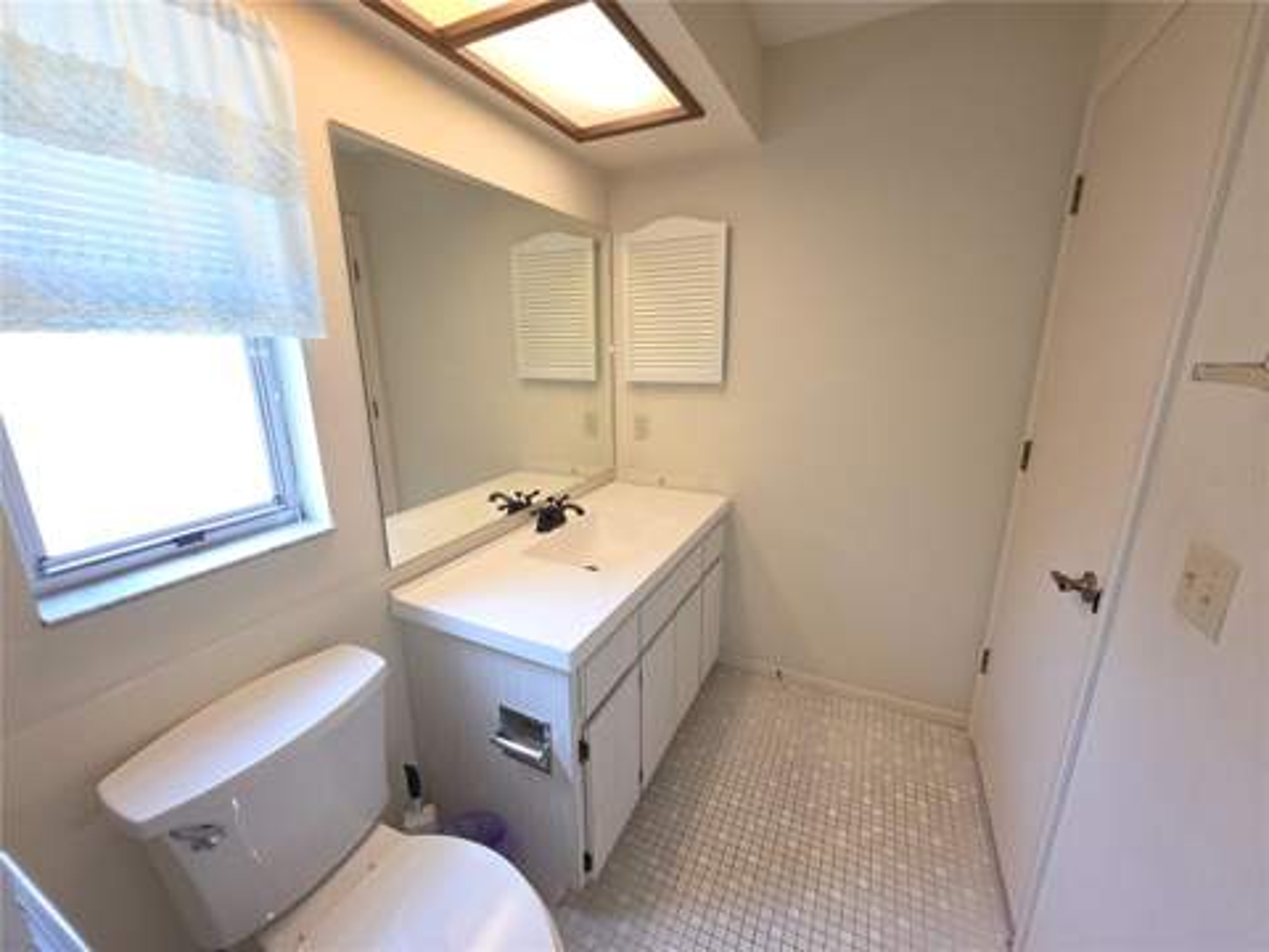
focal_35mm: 13
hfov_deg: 106.2
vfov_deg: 89.9
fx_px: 477
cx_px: 634
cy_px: 476
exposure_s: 1/60
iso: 80
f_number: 1.9
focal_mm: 2.2
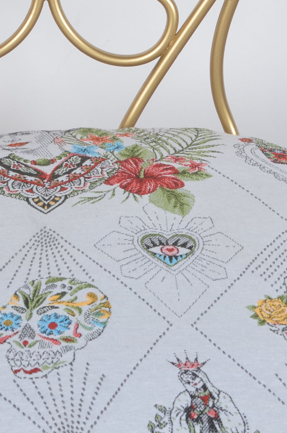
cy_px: -96
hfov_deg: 6.6
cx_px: 47
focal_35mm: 208
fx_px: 2498
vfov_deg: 9.8
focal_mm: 50
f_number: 10
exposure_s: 1/125
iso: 100
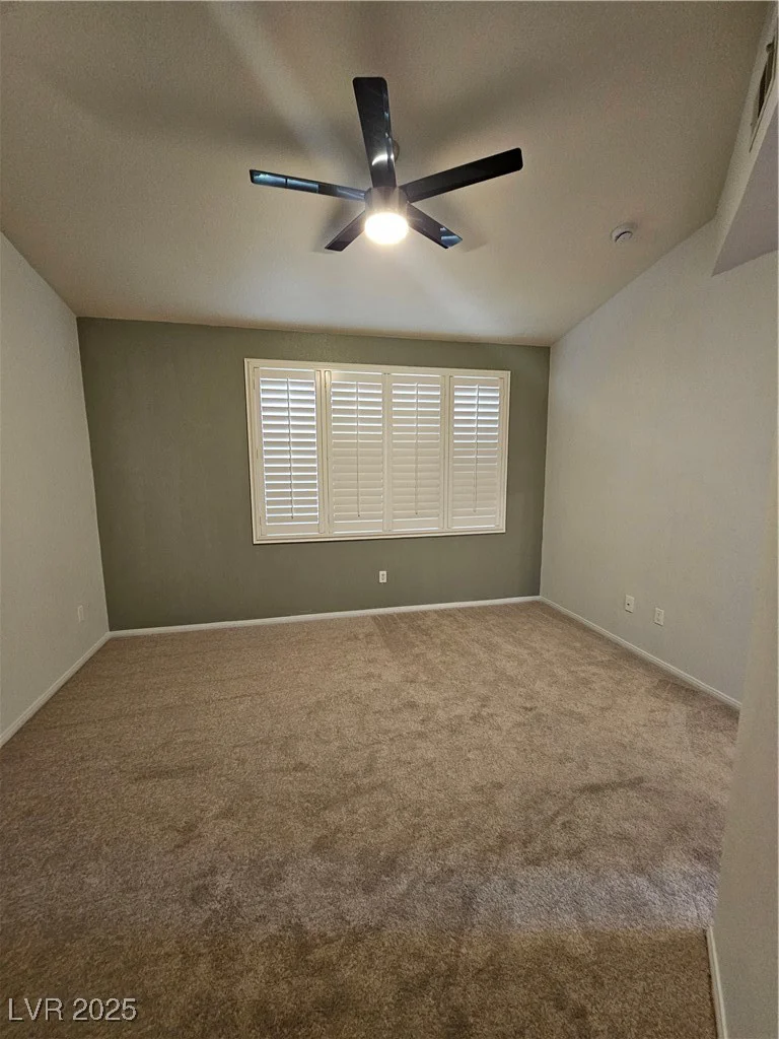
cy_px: 520
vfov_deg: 106.2
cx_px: 390
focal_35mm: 13
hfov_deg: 89.9
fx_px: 390
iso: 400
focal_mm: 2.2
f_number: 2.2
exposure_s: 1/30
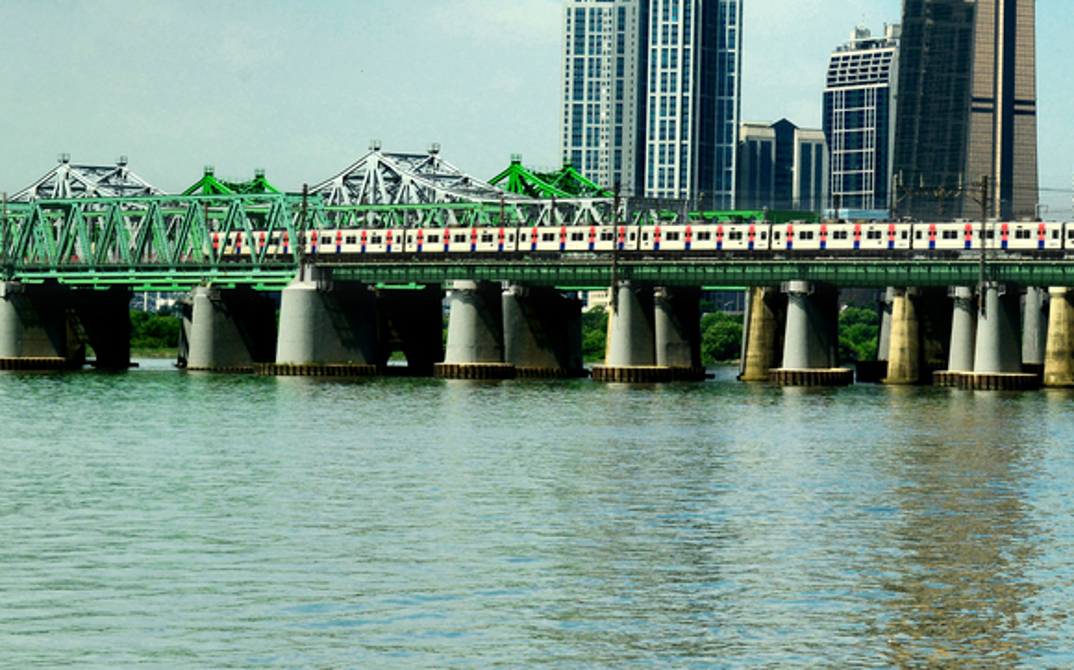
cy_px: 65
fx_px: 3950
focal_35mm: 135
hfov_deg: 15.2
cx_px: 1070
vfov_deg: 9.7
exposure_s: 1/125
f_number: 16
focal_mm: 60
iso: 250
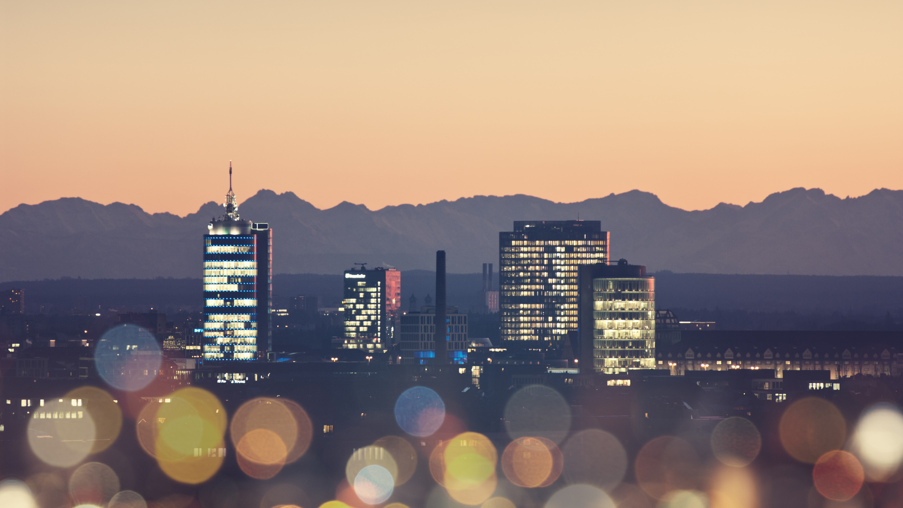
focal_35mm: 315
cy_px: 286
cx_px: 450
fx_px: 7542
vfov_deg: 3.9
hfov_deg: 6.9
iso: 200
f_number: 4
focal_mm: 200
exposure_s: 1/4
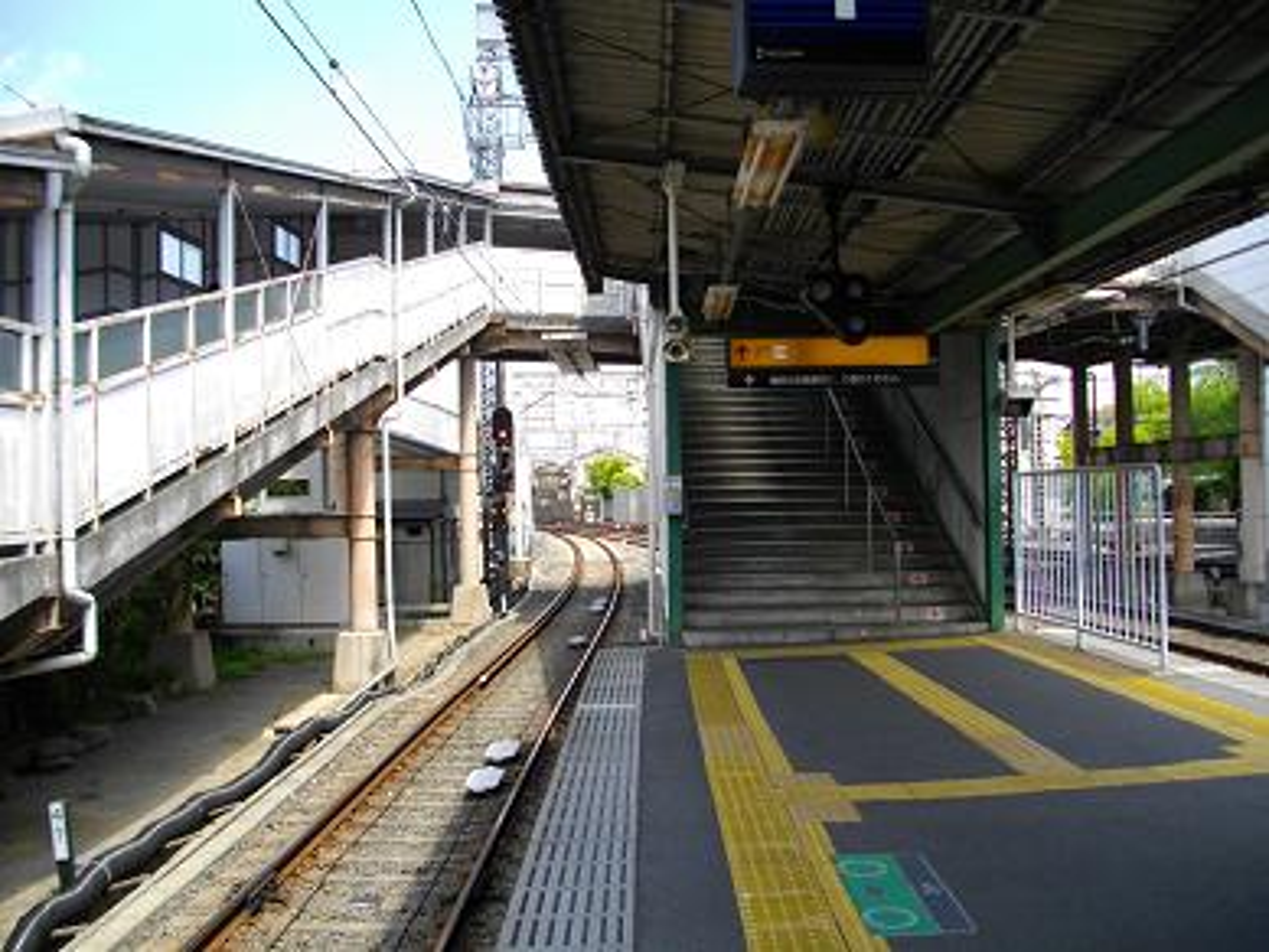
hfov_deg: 56.8
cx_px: 634
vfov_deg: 44.2
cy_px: 476
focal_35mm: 32
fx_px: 1173
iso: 100
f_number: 2.9
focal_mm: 5.7
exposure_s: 1/500
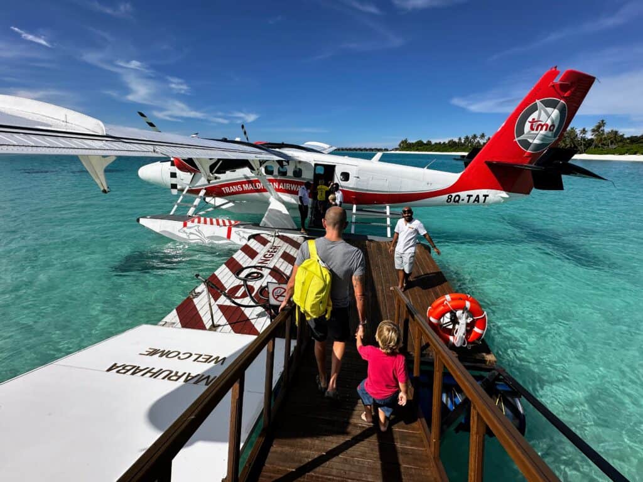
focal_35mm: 14
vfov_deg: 85.7
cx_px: 322
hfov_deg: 102.1
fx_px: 260
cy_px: 241
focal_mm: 2.22
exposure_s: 1/3125
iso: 50
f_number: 2.2
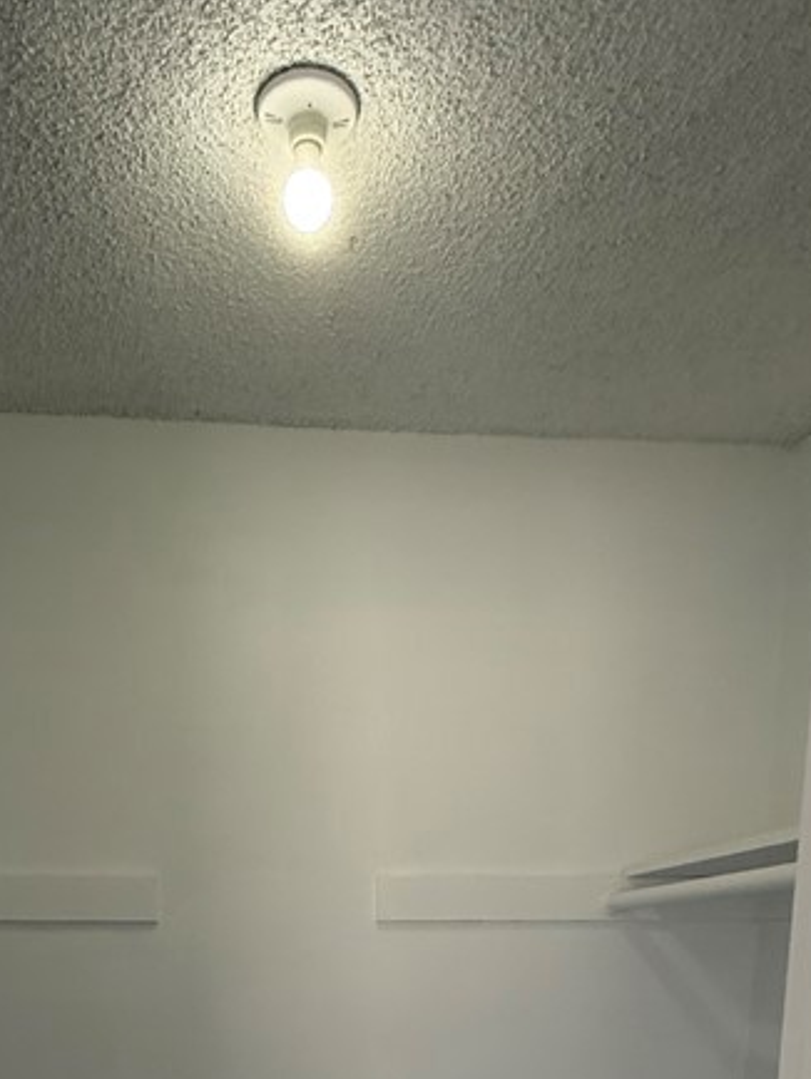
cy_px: 1188
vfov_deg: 43.0
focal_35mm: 33
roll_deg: +2.0
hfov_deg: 42.8
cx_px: 331
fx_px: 1030
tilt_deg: -10.5
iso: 160
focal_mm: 2.22
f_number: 2.2
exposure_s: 1/99
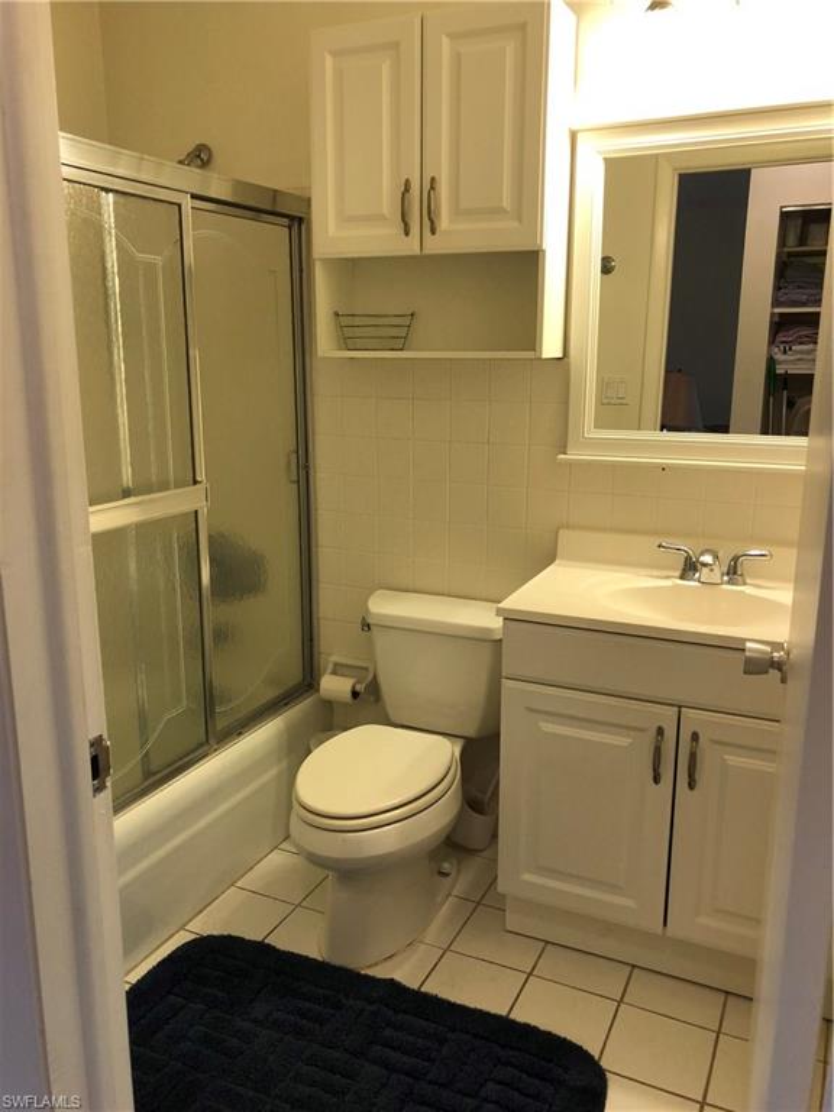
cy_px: 556
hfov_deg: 48.2
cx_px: 417
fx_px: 932
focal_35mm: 29
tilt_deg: -12.2
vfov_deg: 61.7
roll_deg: +0.8
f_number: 1.8
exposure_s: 1/24
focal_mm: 3.99
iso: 40
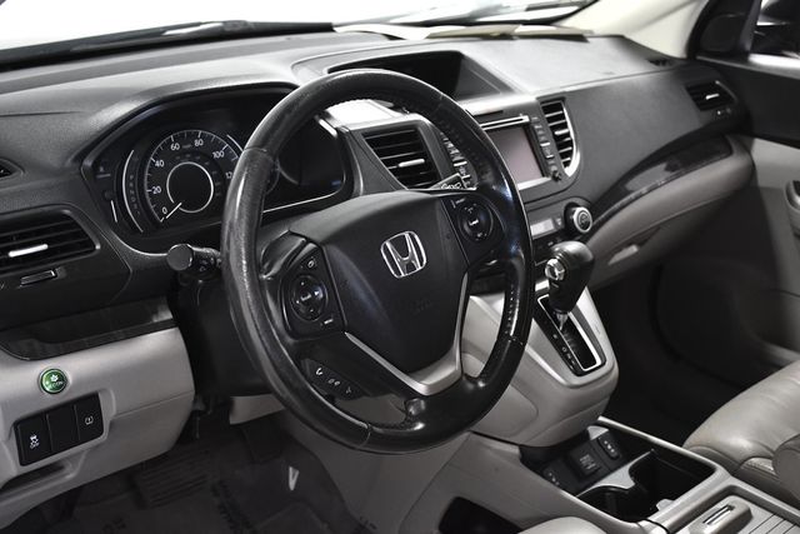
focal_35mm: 45
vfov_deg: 29.9
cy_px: 267
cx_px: 400
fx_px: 1000
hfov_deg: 43.6
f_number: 4
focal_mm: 30
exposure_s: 1/250
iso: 2500
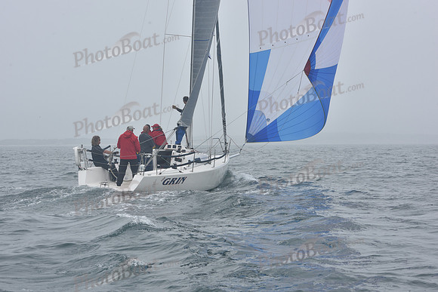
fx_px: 1034
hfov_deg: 23.9
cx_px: 219
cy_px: 146
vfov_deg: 16.1
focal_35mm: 85
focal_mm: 85
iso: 250
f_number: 11
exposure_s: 1/800
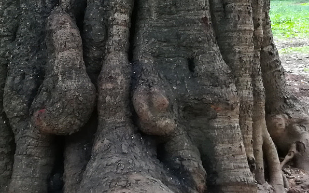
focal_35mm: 74
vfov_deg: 17.6
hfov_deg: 27.4
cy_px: 65
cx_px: 73
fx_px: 623
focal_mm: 3.83
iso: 250
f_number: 2.2
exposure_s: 1/33.3
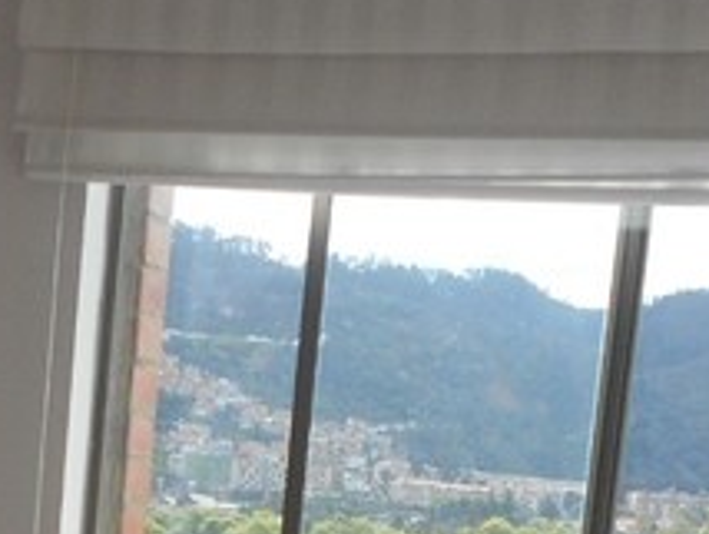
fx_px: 1989
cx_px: 60
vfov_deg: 14.2
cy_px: 813
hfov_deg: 19.8
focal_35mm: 97
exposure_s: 1/320
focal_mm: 4.6
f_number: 3.2
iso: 80
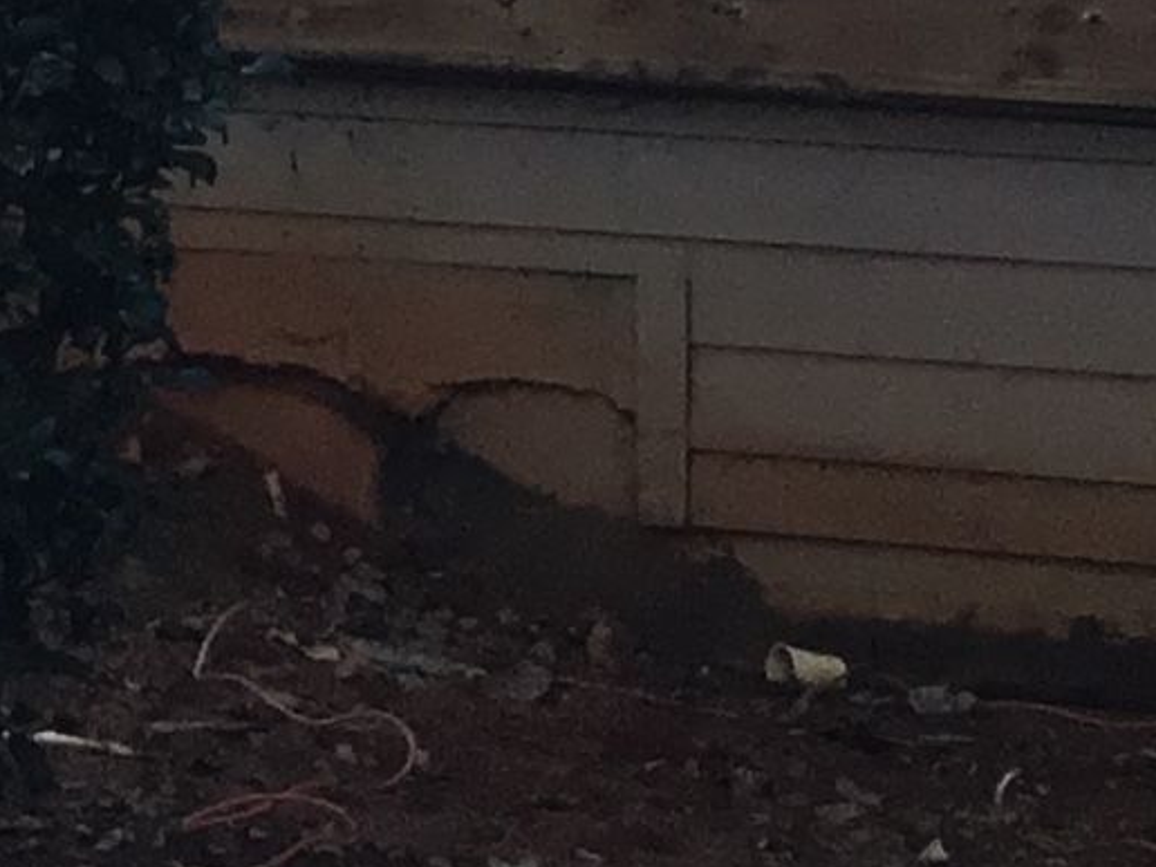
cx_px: -509
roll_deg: -3.0
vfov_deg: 7.0
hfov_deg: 9.8
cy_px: -1434
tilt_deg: +12.7
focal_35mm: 196
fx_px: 6545
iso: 25
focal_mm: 3.3
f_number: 2.4
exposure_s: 1/175
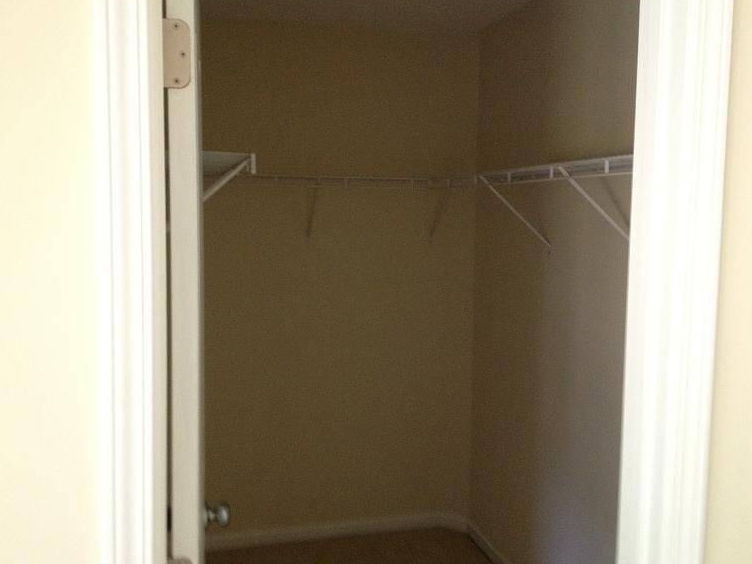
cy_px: 278
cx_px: 389
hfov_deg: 49.0
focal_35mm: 38
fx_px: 826
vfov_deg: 37.7
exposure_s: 1/20
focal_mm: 4.28
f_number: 2.4
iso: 250
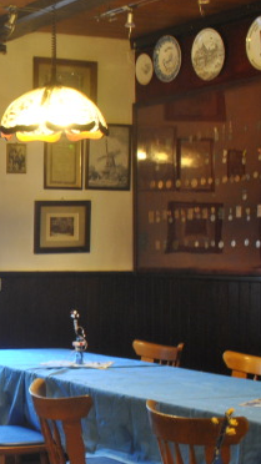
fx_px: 1084
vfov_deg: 24.2
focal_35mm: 88
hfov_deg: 12.6
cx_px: -191
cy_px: 249
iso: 400
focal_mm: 26
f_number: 18
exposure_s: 3
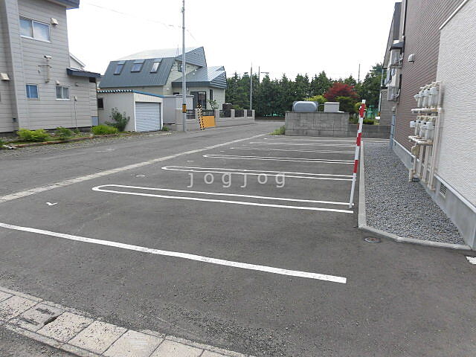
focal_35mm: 24
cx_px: 238
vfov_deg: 56.8
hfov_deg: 71.6
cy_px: 178
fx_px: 330
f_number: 3.1
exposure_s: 1/500
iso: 100
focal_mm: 4.3
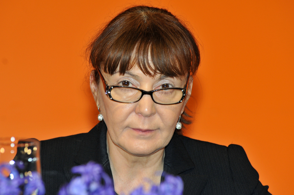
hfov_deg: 6.9
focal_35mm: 300
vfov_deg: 4.6
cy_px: 98
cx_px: 147
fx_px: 2447
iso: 500
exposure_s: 1/125
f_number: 5.6
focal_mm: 200
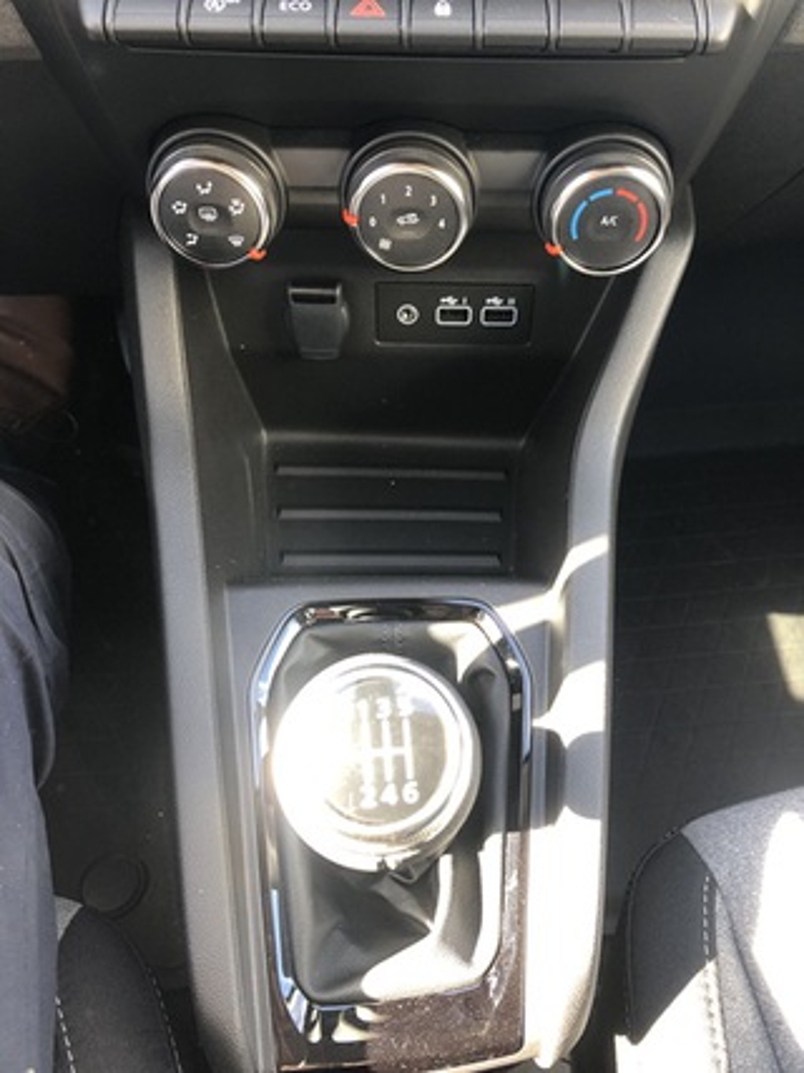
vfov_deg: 63.5
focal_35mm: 28
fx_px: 868
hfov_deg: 49.7
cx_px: 402
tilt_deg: -53.8
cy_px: 536
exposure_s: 1/29
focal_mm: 3.99
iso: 40
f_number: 1.8
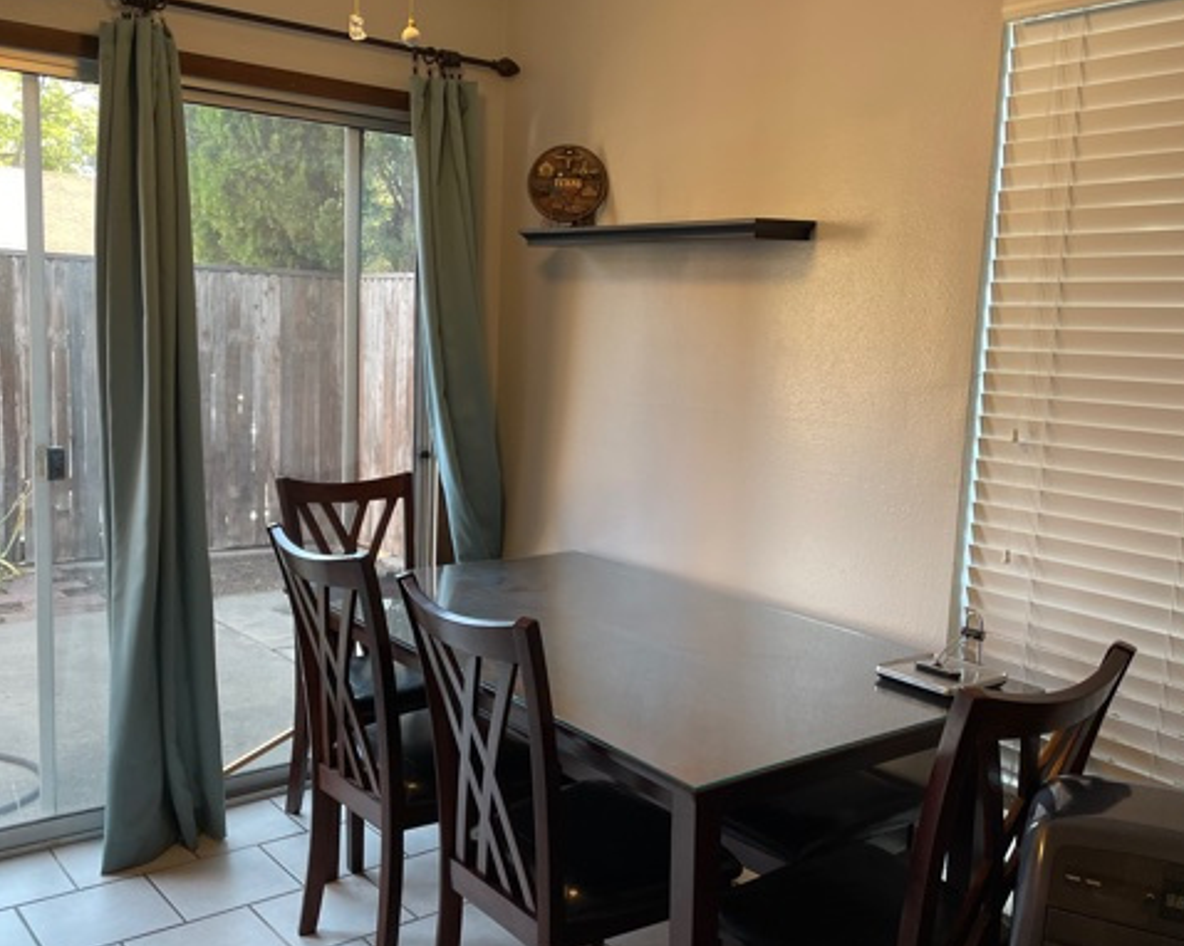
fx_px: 1191
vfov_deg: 43.3
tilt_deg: -7.4
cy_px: 483
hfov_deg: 52.9
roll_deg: -2.7
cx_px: 587
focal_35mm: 34
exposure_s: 1/120
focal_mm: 4.2
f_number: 1.6
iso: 125
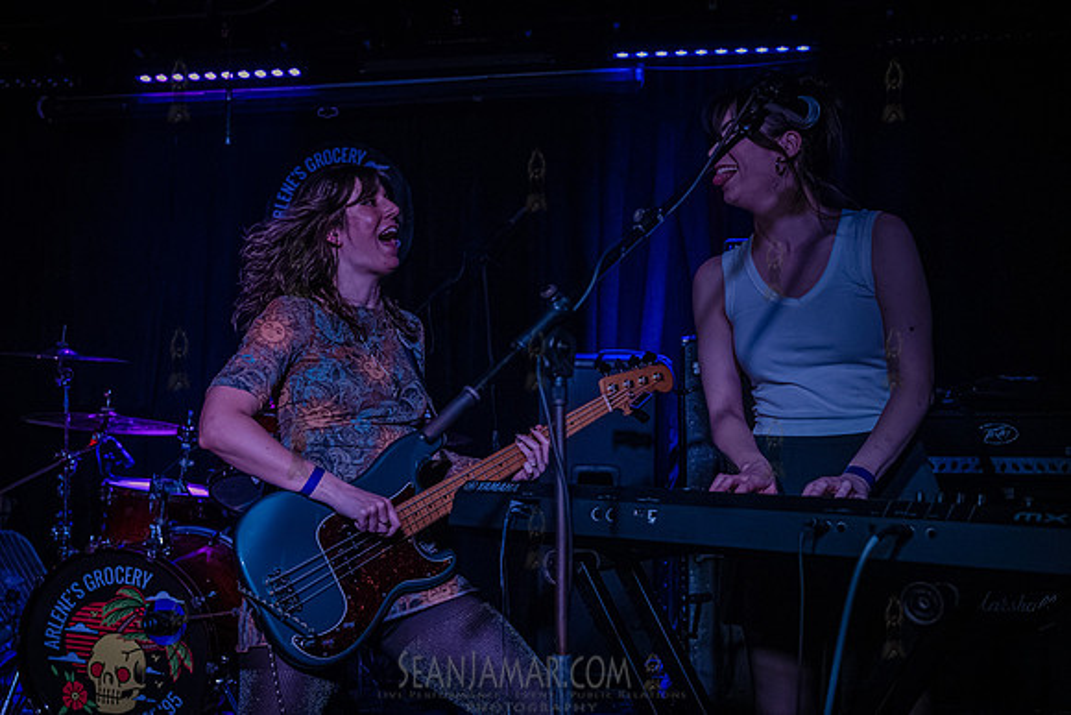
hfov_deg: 49.5
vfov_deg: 34.3
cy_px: 350
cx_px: 476
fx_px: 1158
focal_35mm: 39
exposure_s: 1/320
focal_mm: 35
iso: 16000
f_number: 3.2
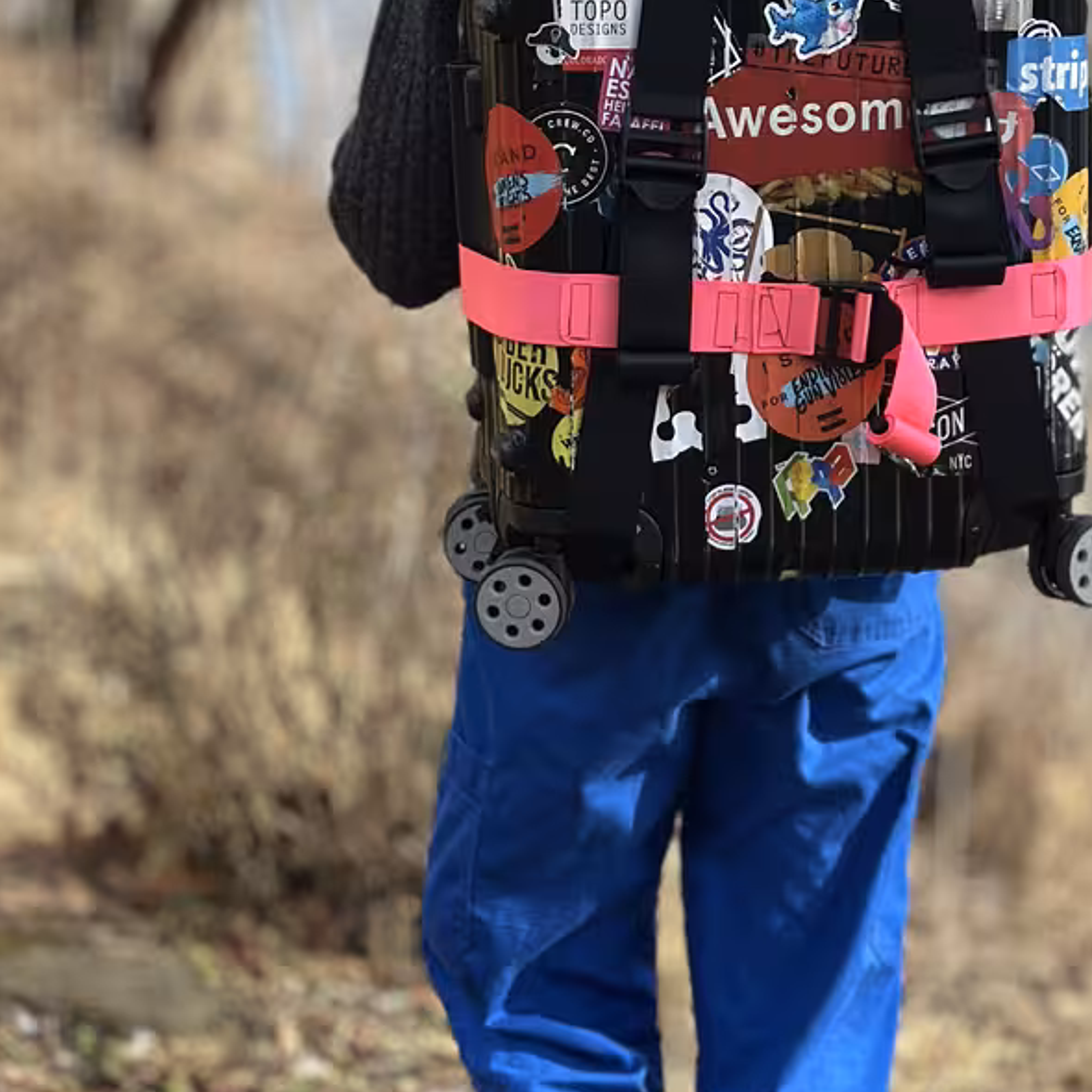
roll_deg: +2.0
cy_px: 611
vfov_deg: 15.2
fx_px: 4104
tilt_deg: -13.6
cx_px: 674
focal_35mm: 115
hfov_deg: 15.1
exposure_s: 1/1095
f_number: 1.78
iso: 80
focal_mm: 6.86
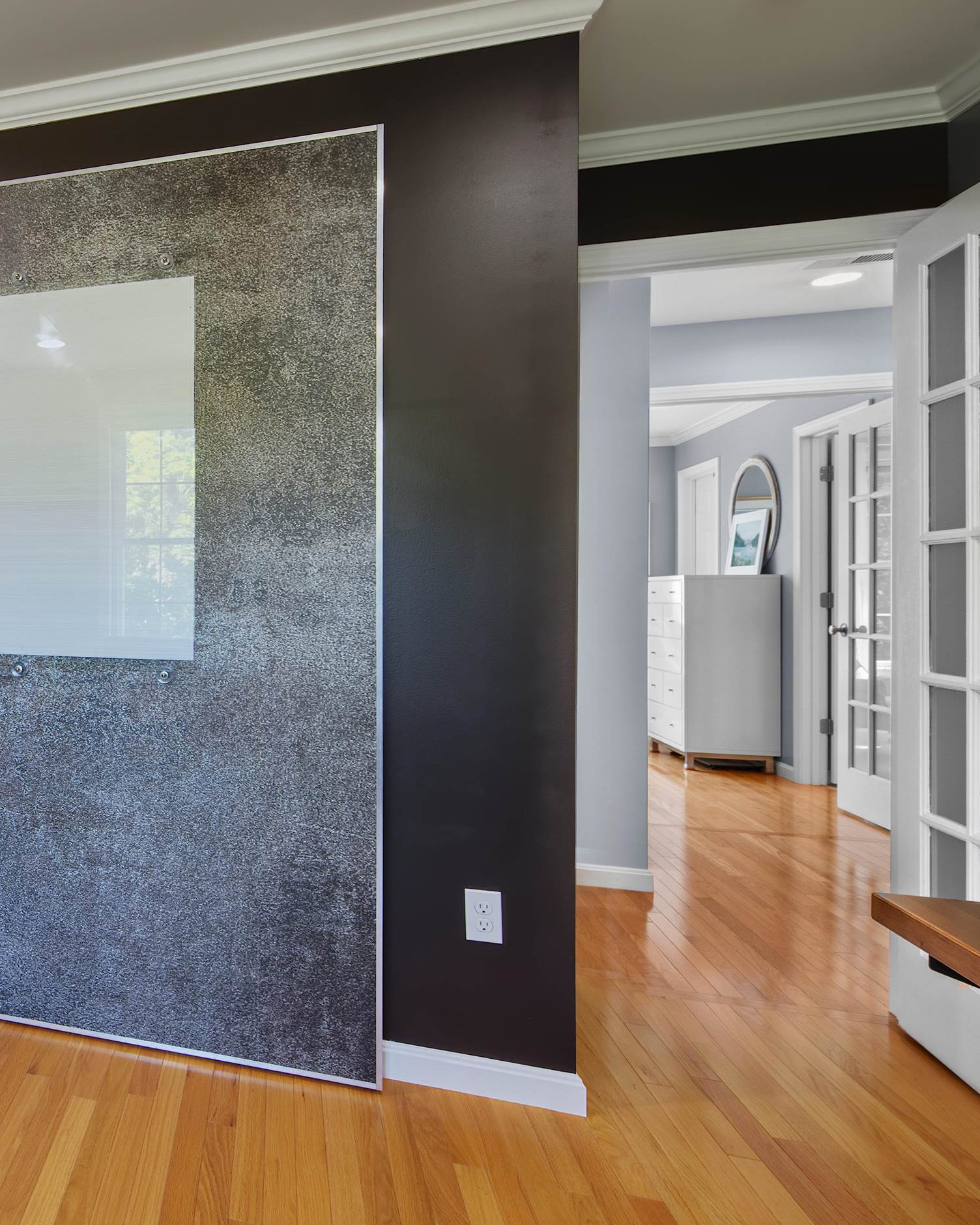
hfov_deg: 49.0
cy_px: 603
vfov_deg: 72.6
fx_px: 834
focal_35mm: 23
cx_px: -16
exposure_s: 1/2
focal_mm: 15
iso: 250
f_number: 7.1
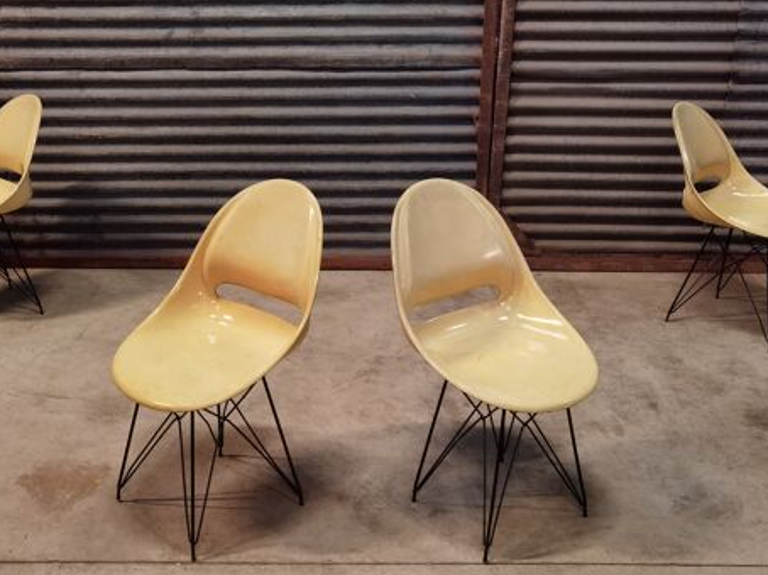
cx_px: 365
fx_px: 909
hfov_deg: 45.8
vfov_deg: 35.1
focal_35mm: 41
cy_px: 291
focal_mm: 6.71
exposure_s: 1/33.3
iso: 500
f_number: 1.9
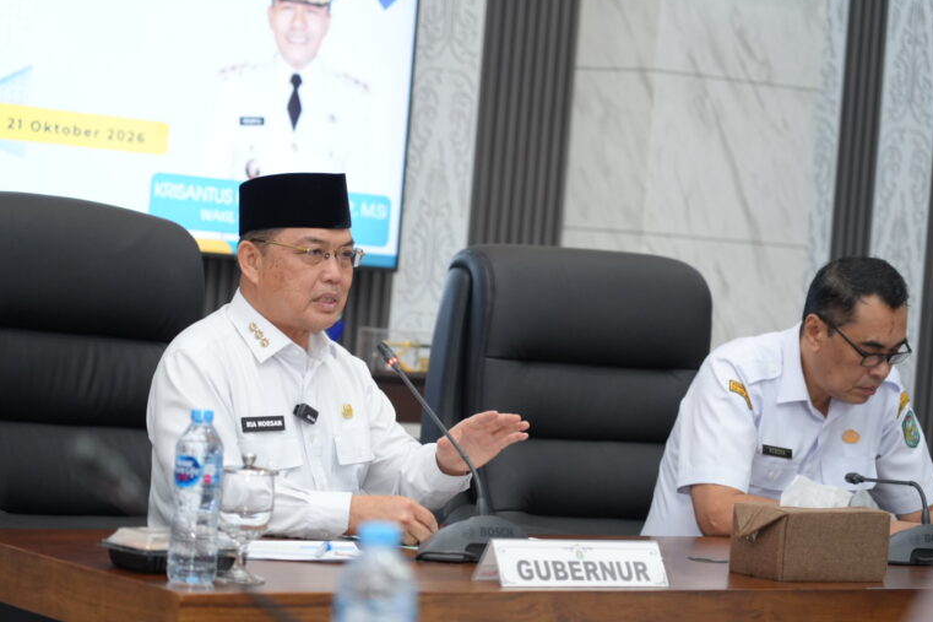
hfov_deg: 19.3
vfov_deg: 12.9
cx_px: 470
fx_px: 2746
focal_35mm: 106
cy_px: 309
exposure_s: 1/160
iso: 3200
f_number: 4
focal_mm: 105
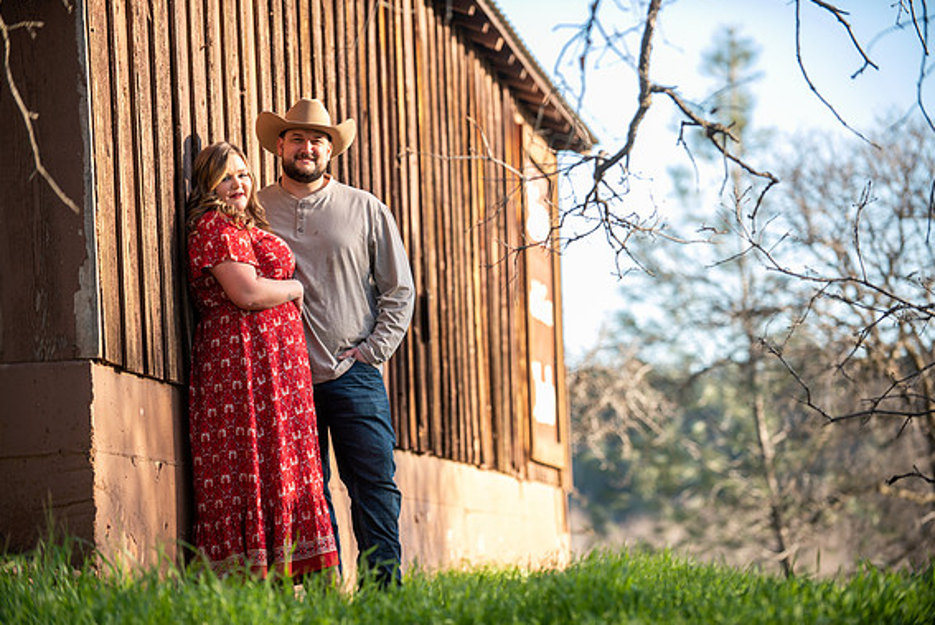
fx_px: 3587
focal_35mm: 138
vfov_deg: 10.0
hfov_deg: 14.9
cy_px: 316
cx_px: 465
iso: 50
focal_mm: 135
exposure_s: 1/160
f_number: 2.8
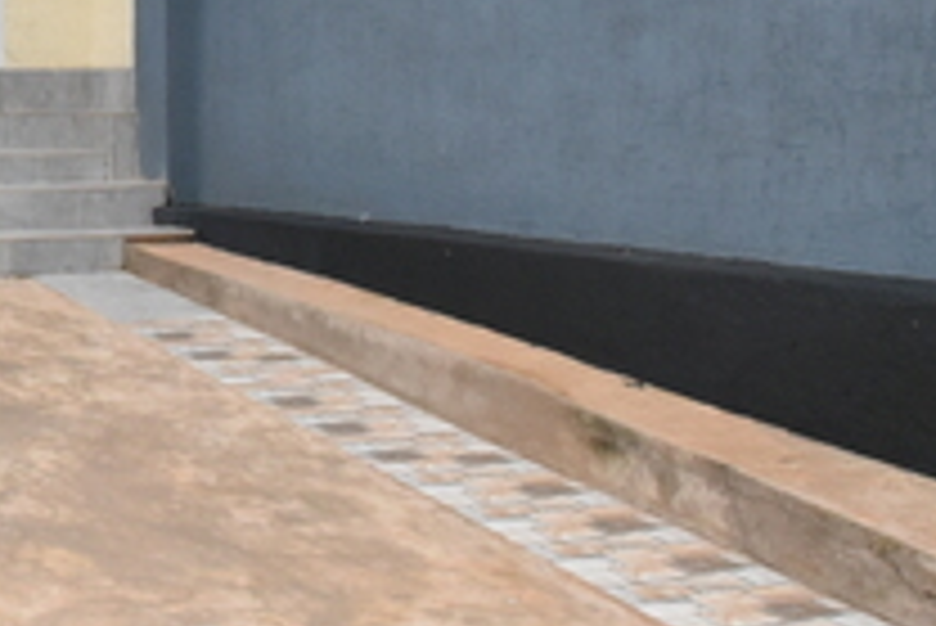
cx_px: -392
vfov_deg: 21.7
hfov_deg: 25.8
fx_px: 1613
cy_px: 140
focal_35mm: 62
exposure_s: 1/1000
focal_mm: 10
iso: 800
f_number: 8
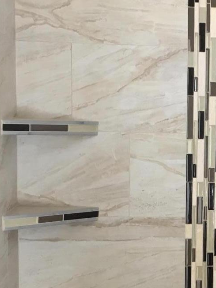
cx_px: 241
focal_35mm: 89
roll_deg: +0.2
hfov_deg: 16.1
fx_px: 740
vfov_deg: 21.9
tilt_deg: -6.8
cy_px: 209
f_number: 2.2
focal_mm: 4.15
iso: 50
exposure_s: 1/30
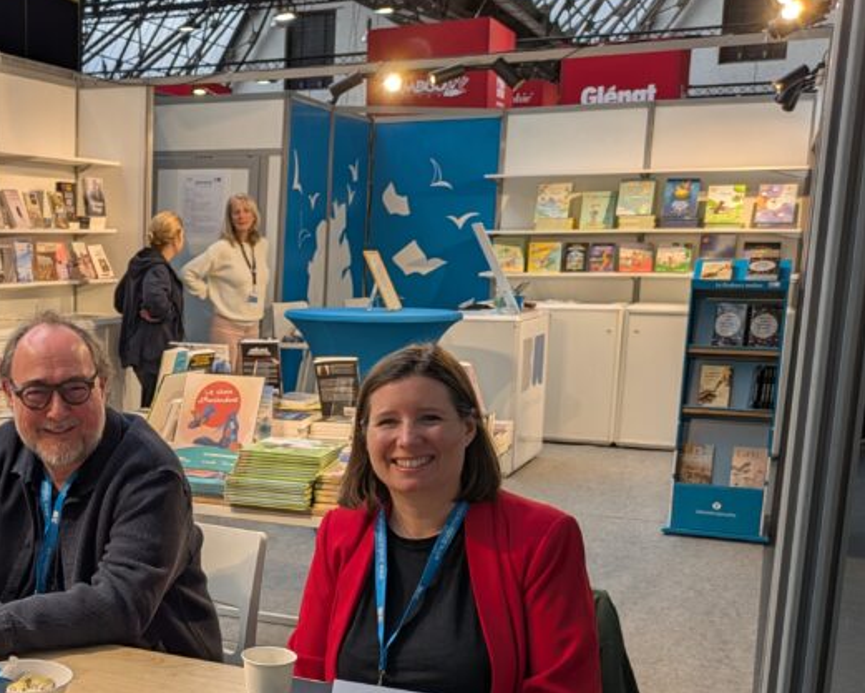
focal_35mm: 48
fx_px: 1229
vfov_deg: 31.2
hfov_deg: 36.2
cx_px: 71
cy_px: 458
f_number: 1.89
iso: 44
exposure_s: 1/180
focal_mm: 5.43
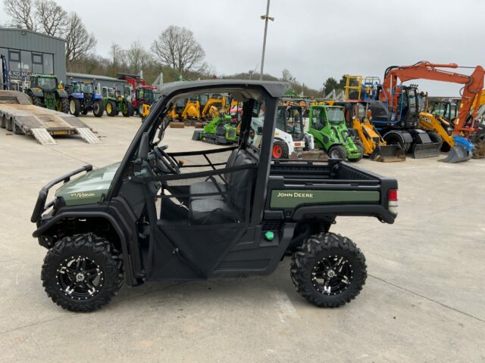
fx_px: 406
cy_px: 182
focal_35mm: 29
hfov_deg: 61.7
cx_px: 242
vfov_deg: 48.2
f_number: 1.8
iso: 20
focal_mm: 3
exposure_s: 1/122
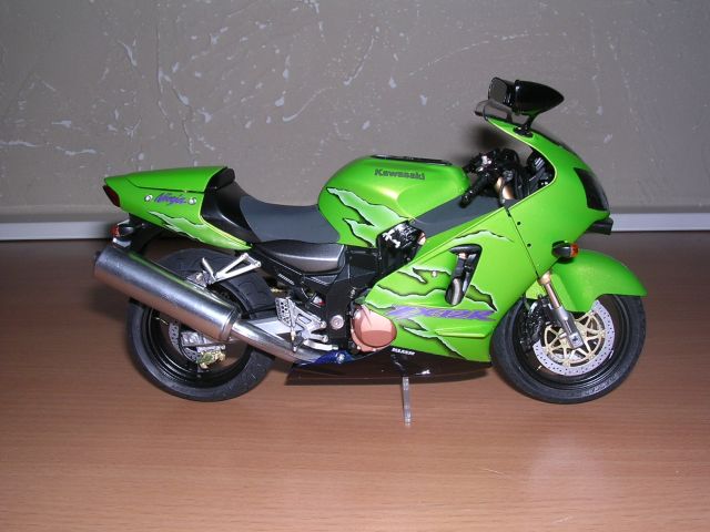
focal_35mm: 38
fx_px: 779
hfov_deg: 49.0
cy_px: 266
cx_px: 355
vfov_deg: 37.7
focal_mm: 5.8
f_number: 5.6
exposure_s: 1/60.1
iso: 100
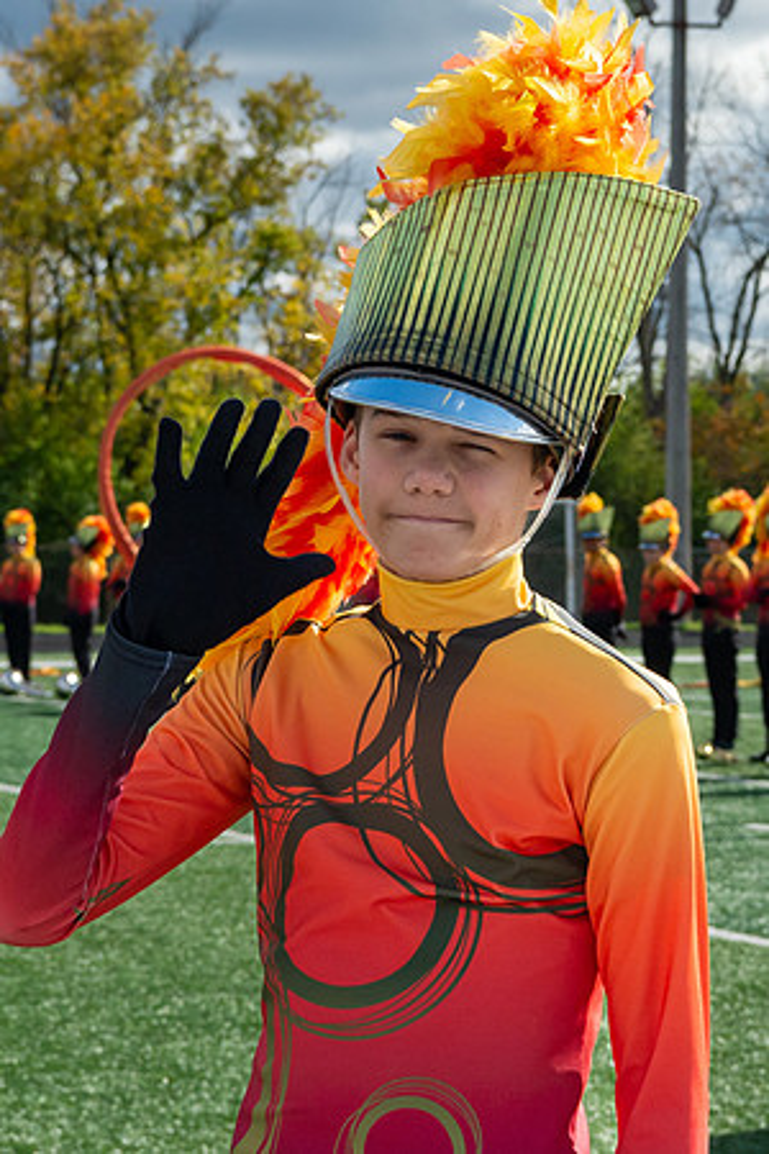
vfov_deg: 16.8
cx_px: 497
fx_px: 3907
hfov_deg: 11.2
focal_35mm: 122
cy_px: 486
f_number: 10
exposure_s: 1/3200
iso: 1600
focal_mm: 70
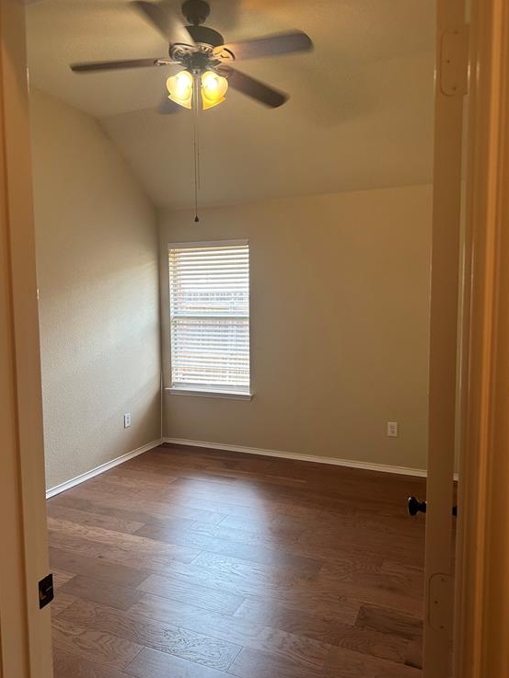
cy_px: 338
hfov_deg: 54.9
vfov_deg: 69.4
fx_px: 490
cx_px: 249
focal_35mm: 25
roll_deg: +0.4
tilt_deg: -4.6
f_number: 1.78
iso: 200
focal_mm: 6.86
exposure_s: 1/120
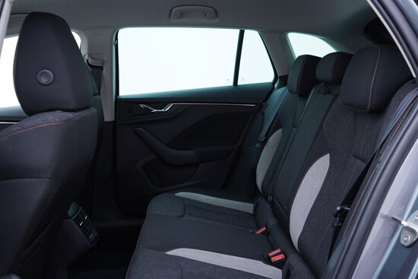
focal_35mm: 36
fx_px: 418
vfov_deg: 36.9
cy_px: 140
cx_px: 209
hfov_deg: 53.1
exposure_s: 1/40
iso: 200
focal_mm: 24
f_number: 2.8
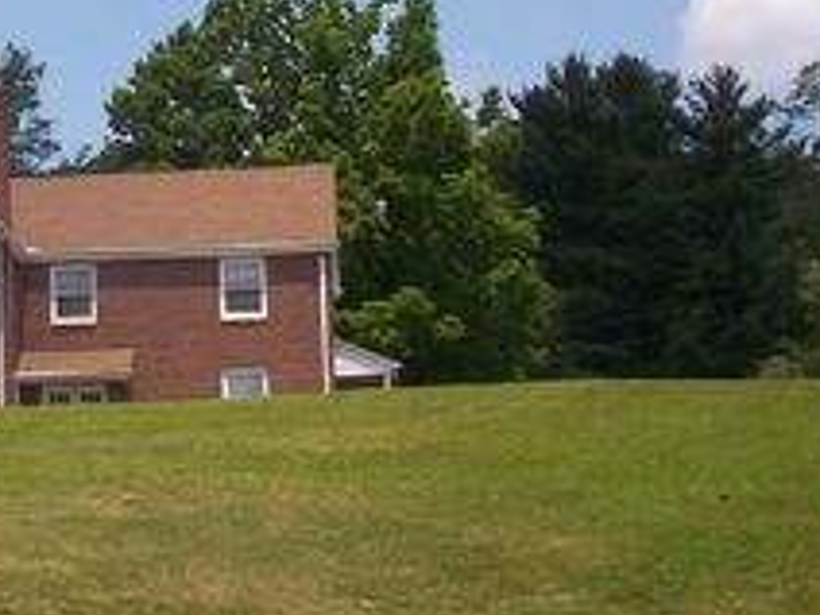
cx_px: 43
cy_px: 60
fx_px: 2321
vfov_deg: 14.9
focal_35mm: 98
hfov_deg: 19.6
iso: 100
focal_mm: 6
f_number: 8
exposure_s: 1/309
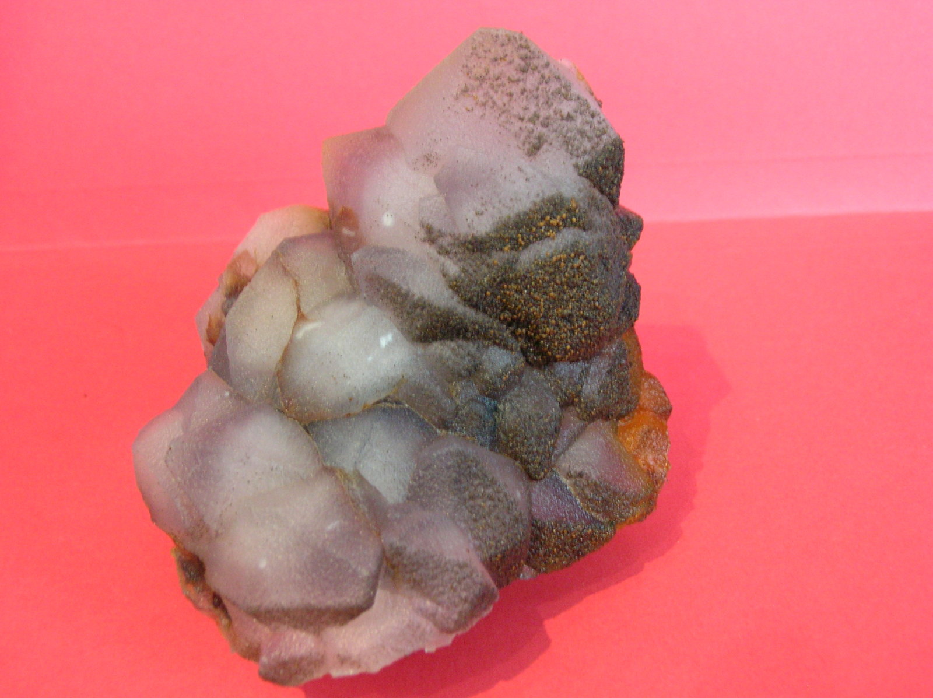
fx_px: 1266
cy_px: 349
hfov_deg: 40.5
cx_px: 466
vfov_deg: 30.8
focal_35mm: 47
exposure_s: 1/4
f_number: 2.9
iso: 177
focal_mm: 7.8
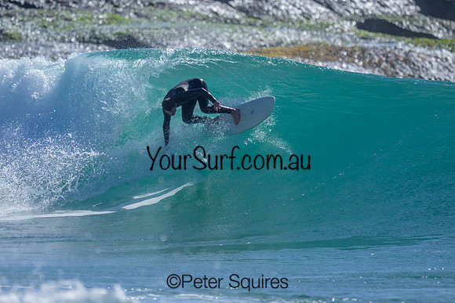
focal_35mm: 1078
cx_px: 198
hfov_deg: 1.9
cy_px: 132
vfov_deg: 1.3
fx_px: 13621
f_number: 6.3
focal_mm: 800
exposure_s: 1/2000
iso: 1800
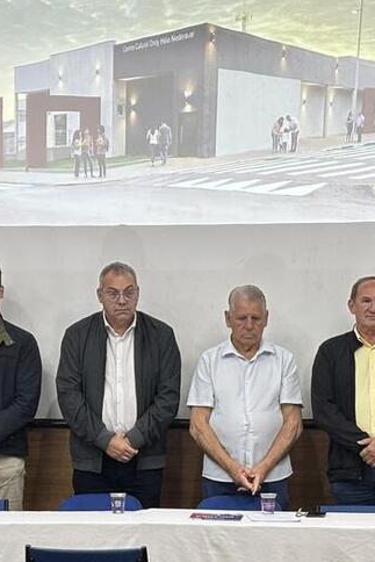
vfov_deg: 15.2
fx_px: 2092
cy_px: 481
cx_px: 143
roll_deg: +0.3
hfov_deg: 10.2
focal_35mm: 134
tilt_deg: -5.3
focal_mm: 5.96
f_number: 1.6
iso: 160
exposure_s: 1/60
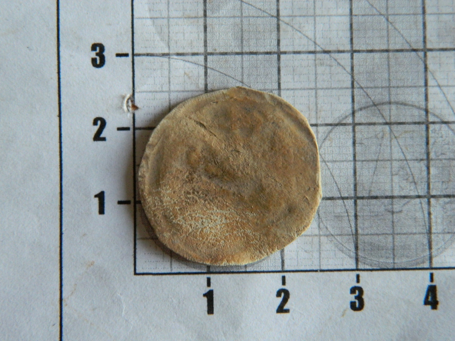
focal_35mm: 84
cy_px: 170
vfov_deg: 17.6
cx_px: 228
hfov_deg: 23.3
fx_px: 1104
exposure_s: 1/15
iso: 400
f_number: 4.2
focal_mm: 15.1
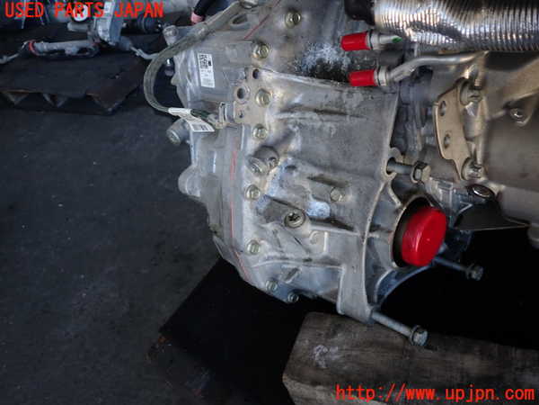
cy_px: 202
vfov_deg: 46.8
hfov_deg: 60.0
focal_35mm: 30
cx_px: 270
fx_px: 467
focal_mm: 5.4
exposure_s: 1/100
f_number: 2.3
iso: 100
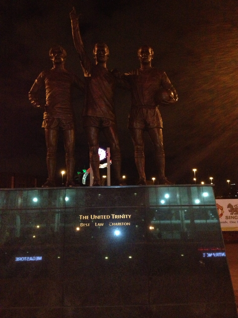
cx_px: 119
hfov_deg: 40.7
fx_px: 321
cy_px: 159
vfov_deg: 52.6
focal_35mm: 35
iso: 800
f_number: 2.4
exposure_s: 1/17
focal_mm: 4.28
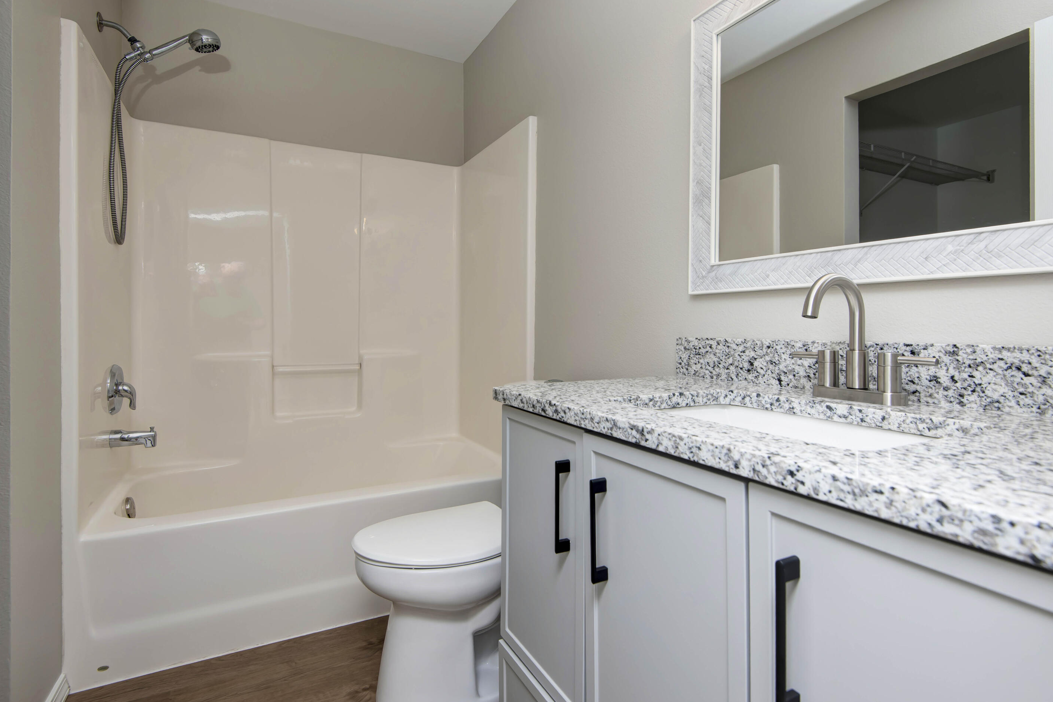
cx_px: 516
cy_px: 332
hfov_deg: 93.3
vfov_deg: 70.4
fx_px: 497
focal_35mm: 17
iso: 280
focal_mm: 16
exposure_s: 1/180
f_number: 6.7
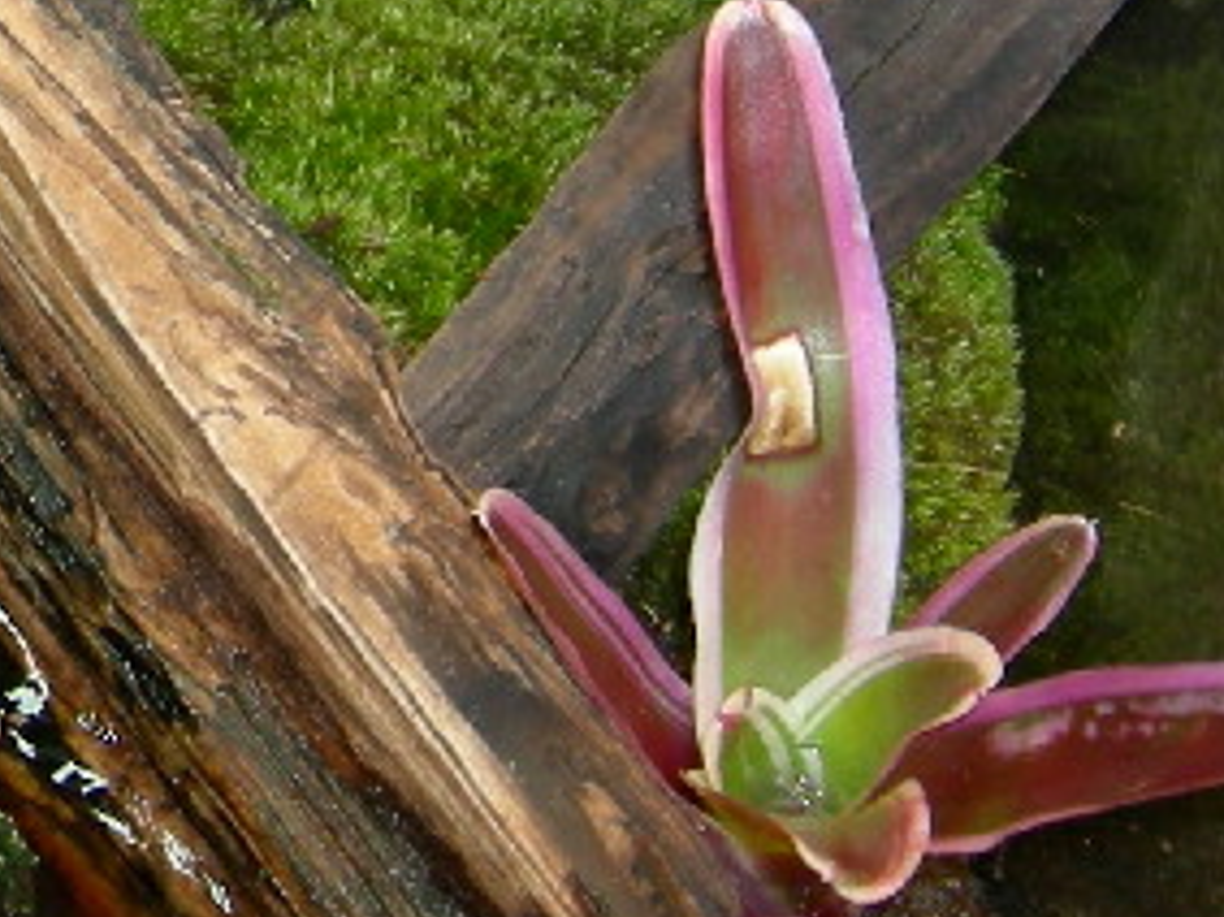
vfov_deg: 11.1
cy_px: -231
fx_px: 4630
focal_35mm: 131
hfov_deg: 14.3
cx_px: -471
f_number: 2.7
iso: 64
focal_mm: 7.5
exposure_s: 1/60.1
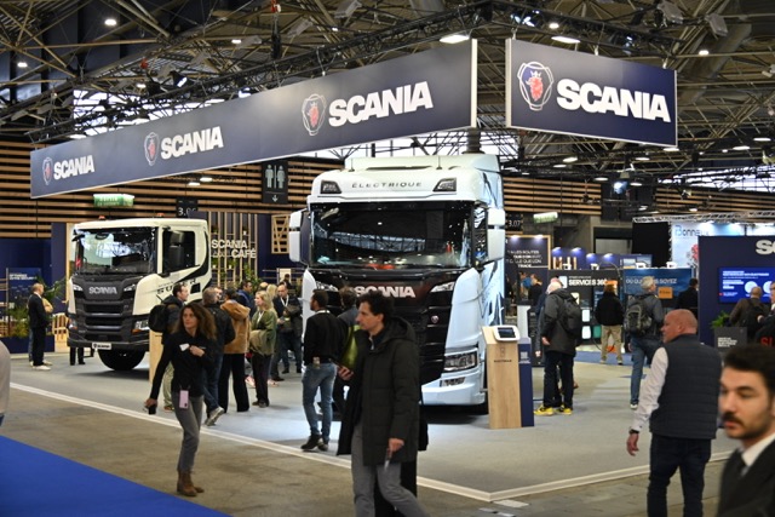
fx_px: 1077
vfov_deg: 27.0
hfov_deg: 39.6
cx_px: 388
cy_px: 258
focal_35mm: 50
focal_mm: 50
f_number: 7.1
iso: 640
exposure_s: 1/80
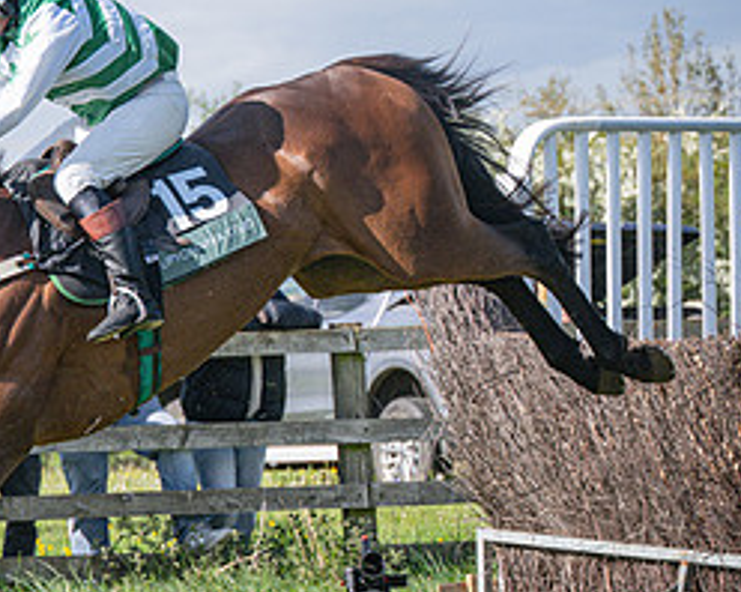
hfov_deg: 7.7
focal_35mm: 251
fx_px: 5500
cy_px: 206
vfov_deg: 6.2
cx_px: 70
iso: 400
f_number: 4
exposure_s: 1/3200
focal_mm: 98
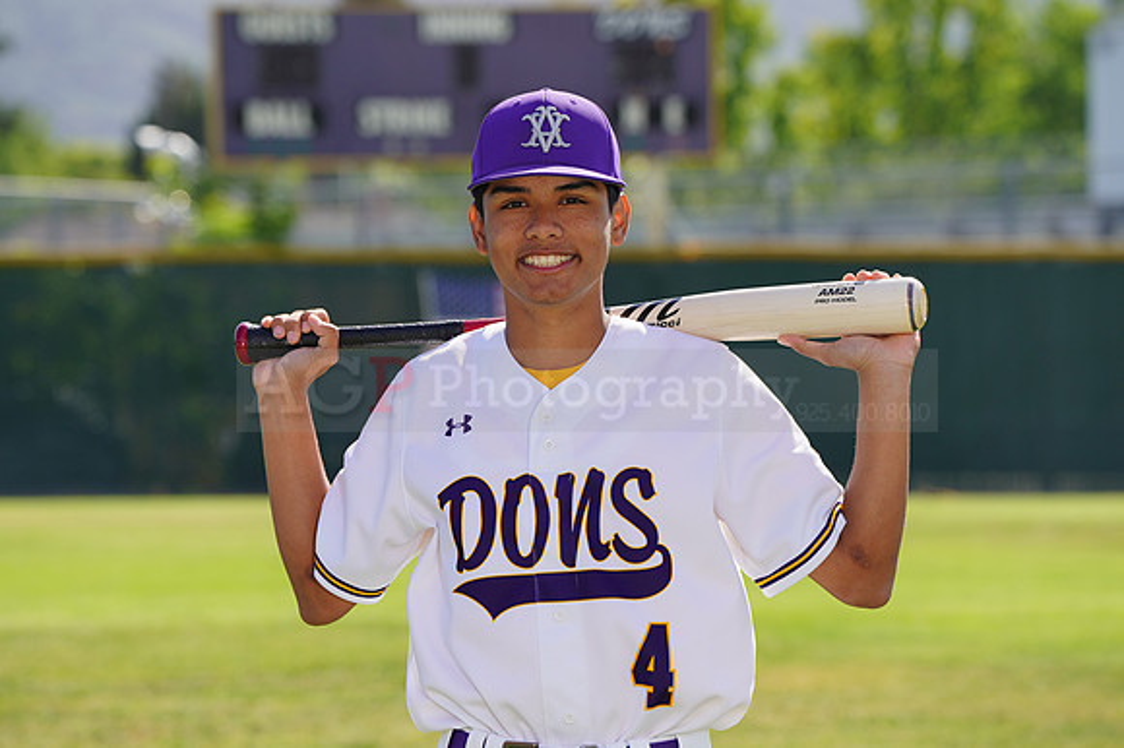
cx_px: 562
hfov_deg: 9.2
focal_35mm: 224
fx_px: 6990
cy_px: 374
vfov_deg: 6.1
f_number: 8
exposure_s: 1/250
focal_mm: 224
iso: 100
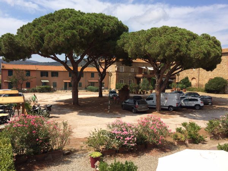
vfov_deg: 48.2
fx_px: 191
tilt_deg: -4.2
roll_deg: -0.8
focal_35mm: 29
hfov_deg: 61.7
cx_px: 114
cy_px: 86
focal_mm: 4.15
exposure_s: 1/2740
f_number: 2.2
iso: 32
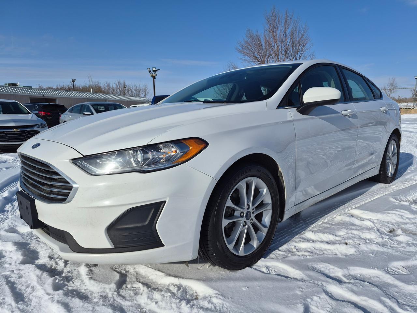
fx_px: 277
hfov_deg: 73.9
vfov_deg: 58.9
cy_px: 156
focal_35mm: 23
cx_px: 208
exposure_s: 1/7696
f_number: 1.8
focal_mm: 5.4
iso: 40
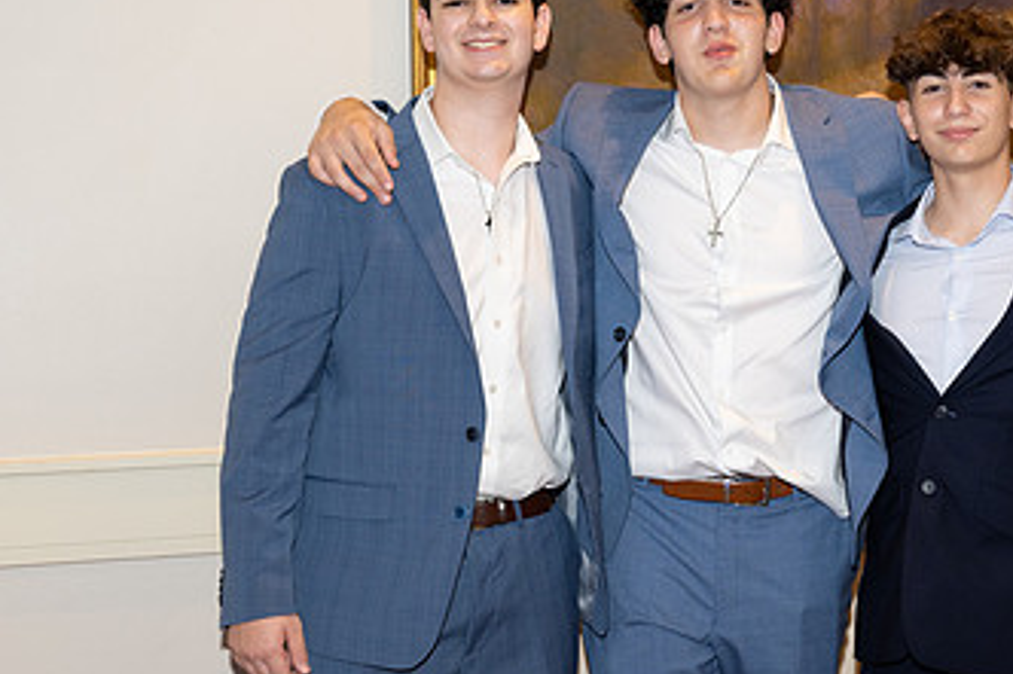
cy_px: 349
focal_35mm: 84
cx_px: 882
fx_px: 2362
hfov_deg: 23.6
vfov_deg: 16.2
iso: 800
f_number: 5.6
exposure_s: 1/100
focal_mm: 48
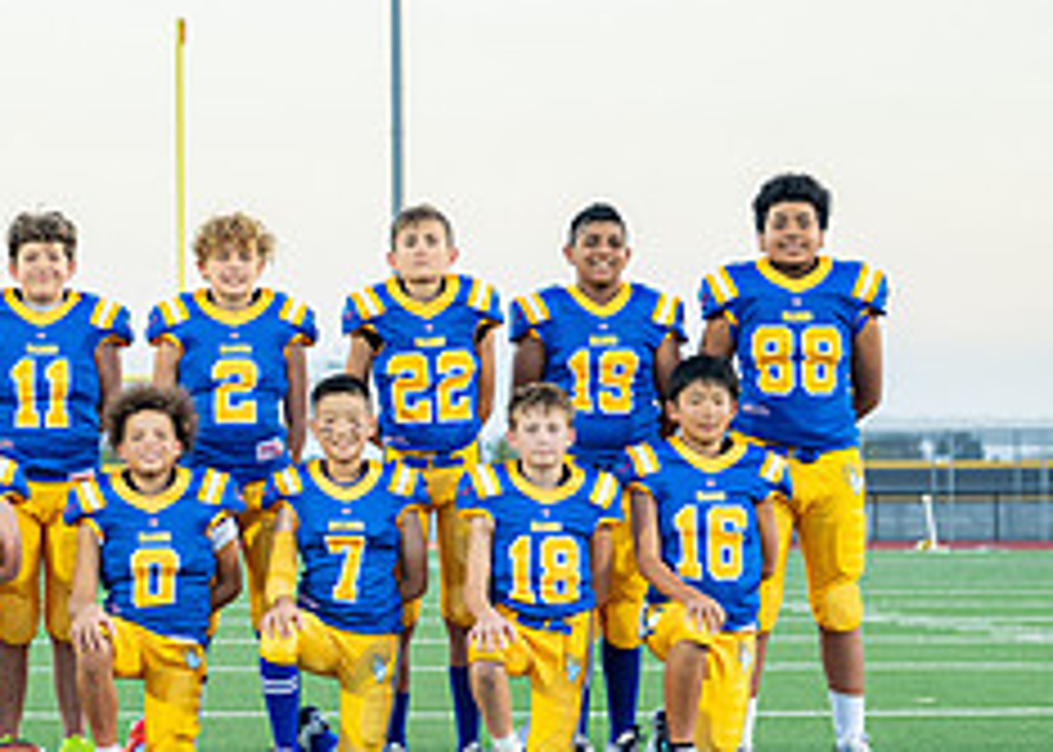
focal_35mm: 151
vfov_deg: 9.5
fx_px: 4515
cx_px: 44
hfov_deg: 13.2
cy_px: 505
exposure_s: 1/320
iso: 800
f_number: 2.8
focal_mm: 50
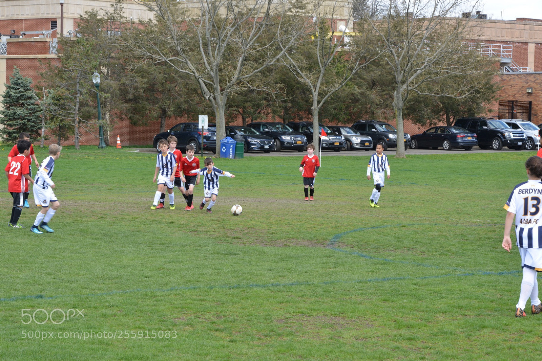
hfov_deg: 17.6
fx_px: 1746
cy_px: 180
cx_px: 271
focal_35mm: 116
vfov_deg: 11.8
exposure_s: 1/125
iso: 1000
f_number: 20
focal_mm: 116
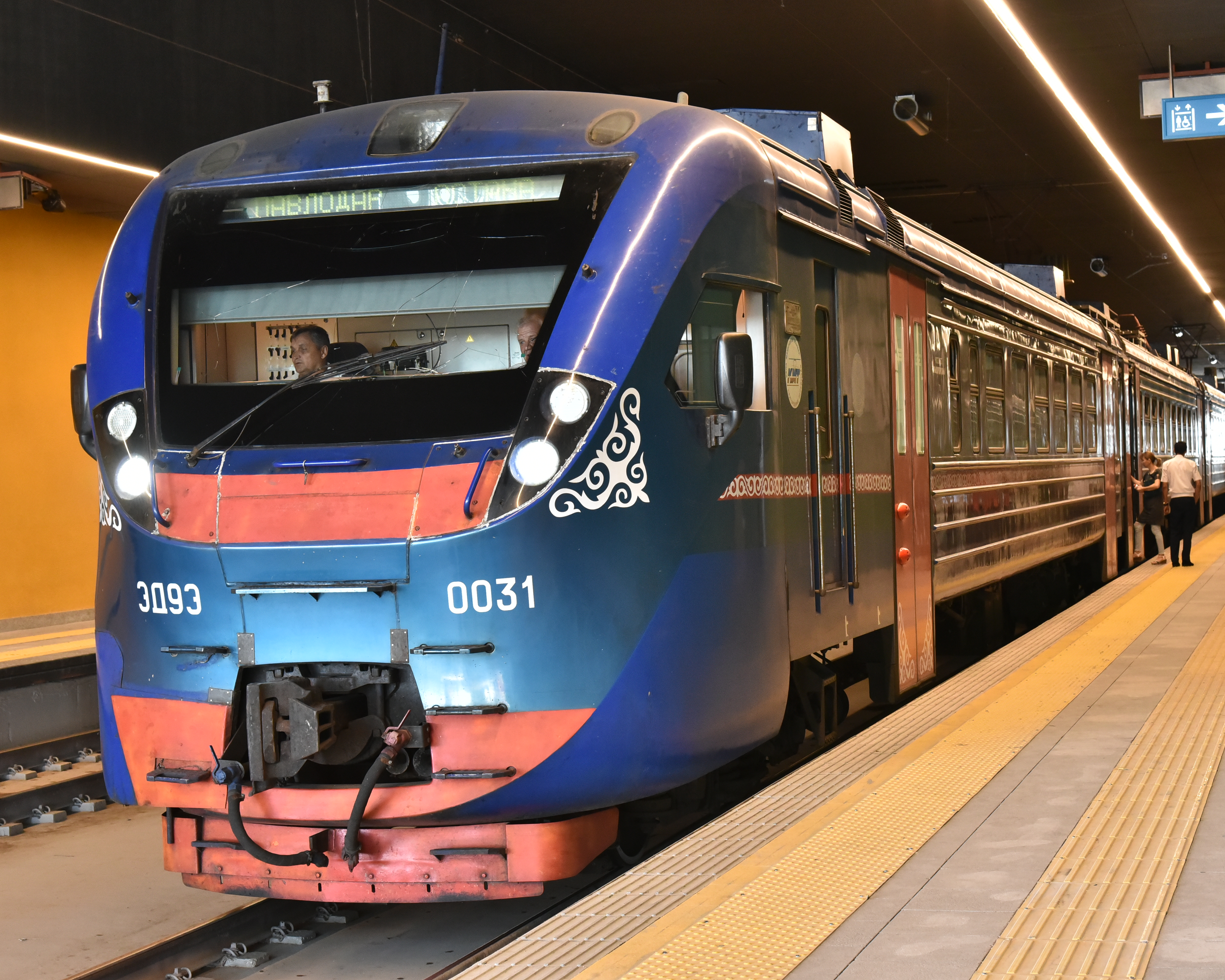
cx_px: 671
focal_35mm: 59
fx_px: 2139
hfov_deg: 31.9
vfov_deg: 25.8
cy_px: 492
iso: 2500
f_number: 7.1
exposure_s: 1/50
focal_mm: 52
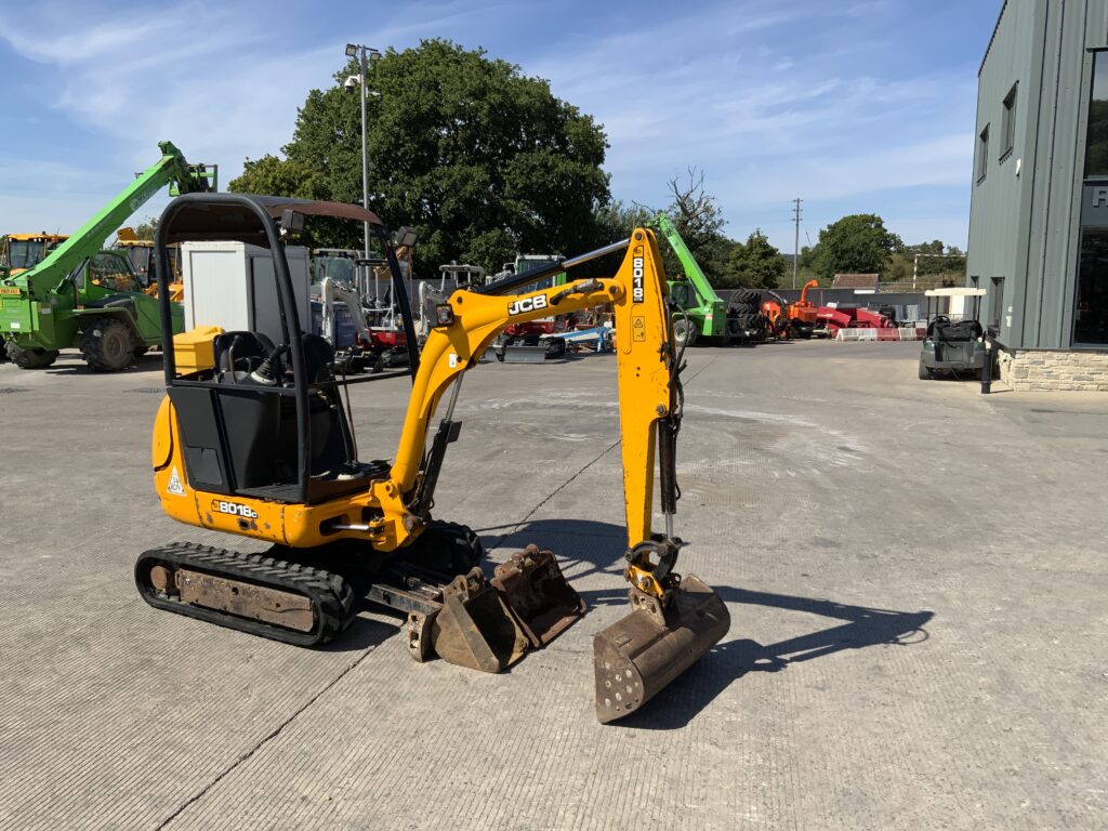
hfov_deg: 61.7
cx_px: 554
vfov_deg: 48.2
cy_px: 416
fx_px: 928
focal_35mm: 29
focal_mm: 3
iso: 16
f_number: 1.8
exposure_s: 1/2141
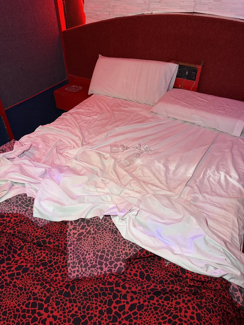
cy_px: 162
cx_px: 122
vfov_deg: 71.6
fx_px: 226
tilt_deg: -39.7
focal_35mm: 24
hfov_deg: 56.8
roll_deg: -0.5
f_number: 1.78
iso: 200
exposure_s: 1/50
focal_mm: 6.76
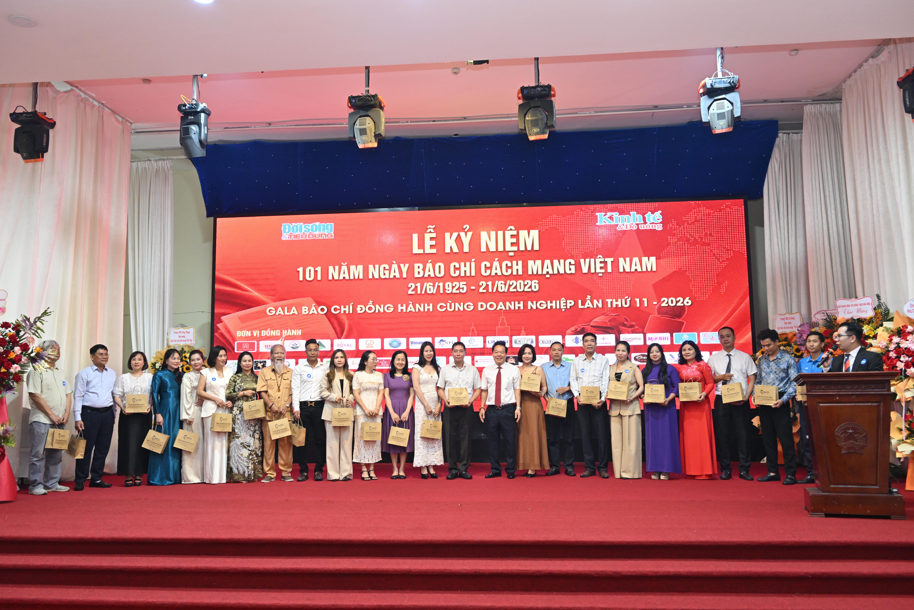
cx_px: 457
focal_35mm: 29
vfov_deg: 45.0
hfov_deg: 63.7
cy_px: 305
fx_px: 736
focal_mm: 29
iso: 1600
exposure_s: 1/100
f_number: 5.6
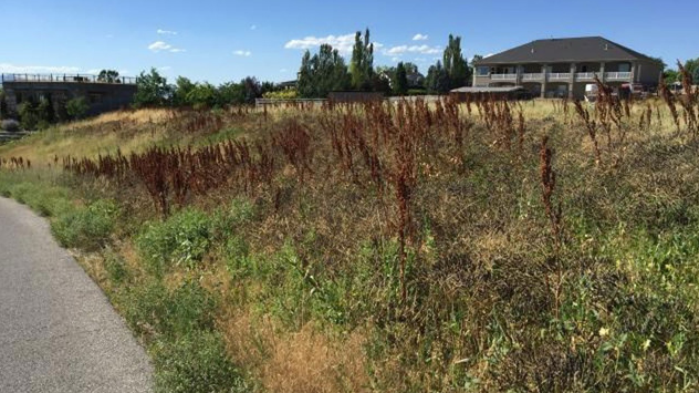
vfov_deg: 36.6
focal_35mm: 32
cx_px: 351
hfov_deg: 61.0
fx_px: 593
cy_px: 199
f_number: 2.2
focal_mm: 4.15
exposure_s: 1/2083
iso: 32
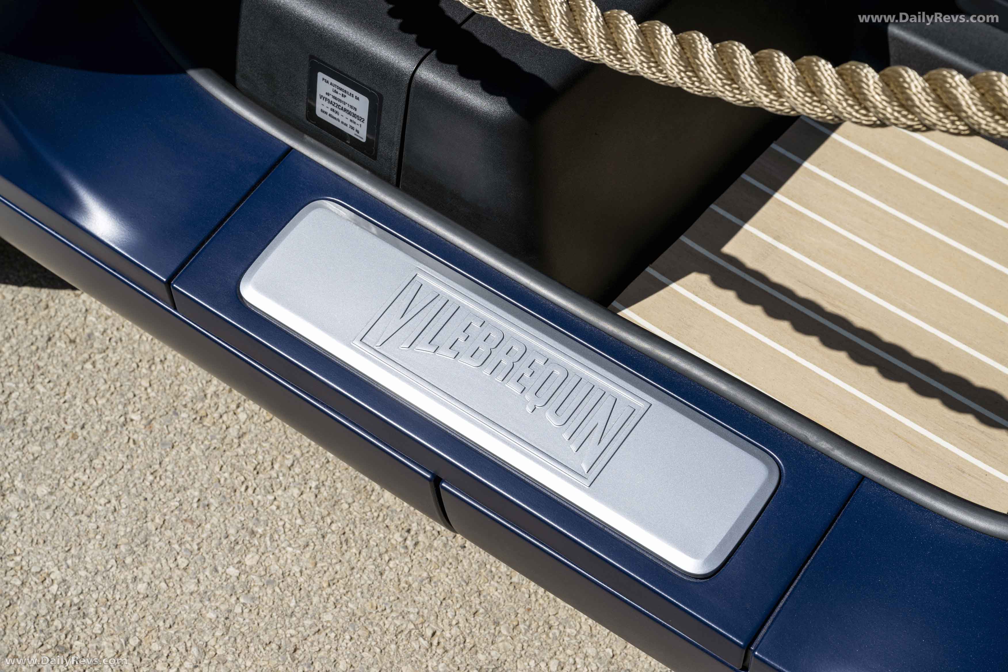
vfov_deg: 21.9
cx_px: 504
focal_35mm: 62
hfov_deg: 32.4
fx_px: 1736
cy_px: 336
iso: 80
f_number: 10
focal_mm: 62
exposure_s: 1/320
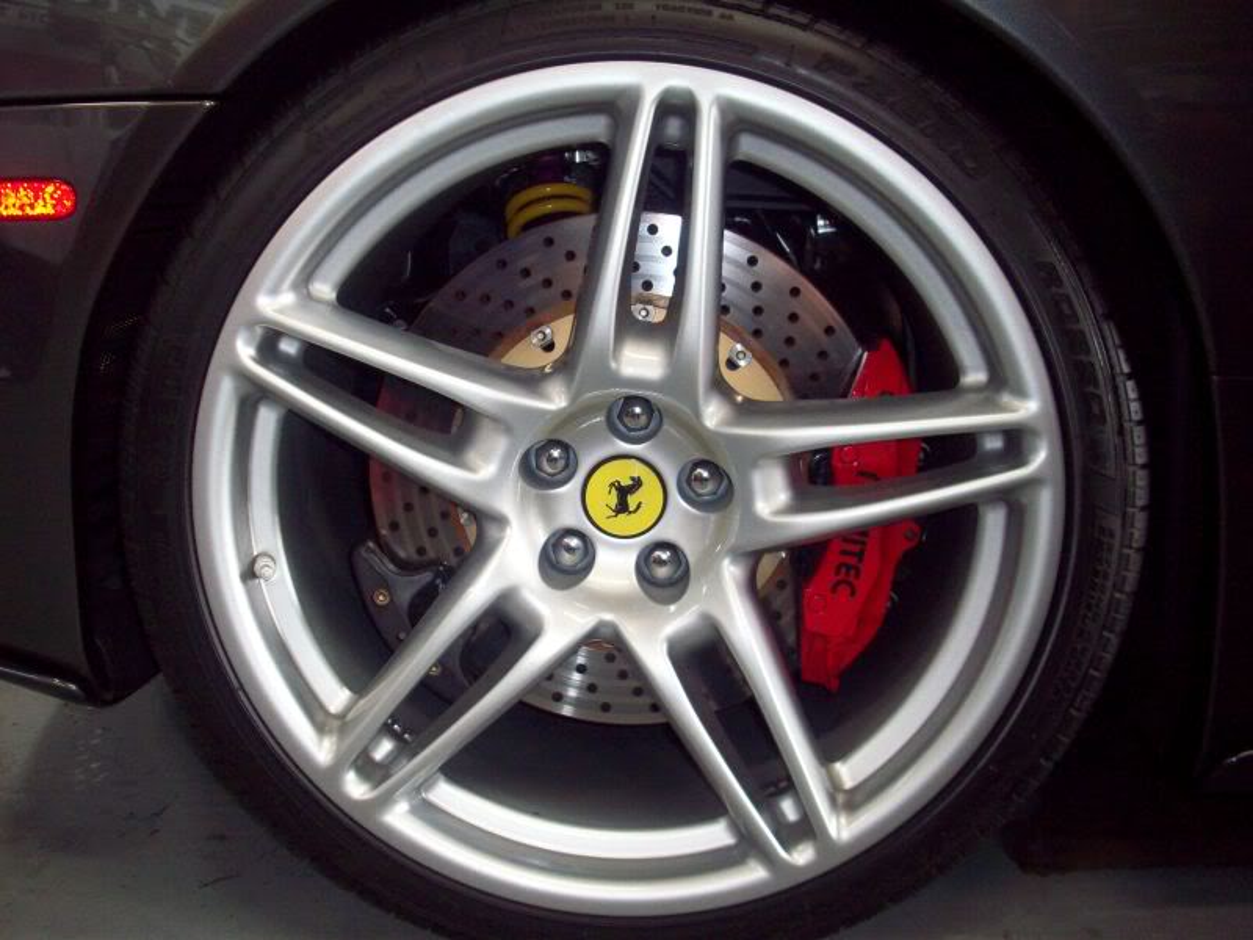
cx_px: 626
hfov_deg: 50.1
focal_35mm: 37
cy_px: 470
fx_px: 1339
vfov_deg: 38.7
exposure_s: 1/45
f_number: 2.8
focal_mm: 6.2
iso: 160
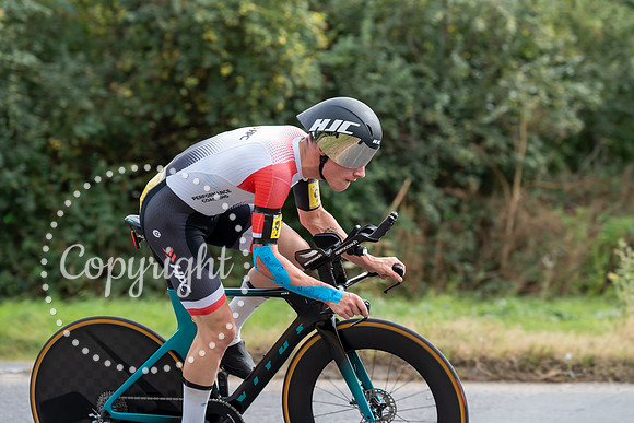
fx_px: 2078
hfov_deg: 17.3
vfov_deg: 11.6
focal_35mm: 118
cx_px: 317
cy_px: 212
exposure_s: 1/1000
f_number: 4
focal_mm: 118
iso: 500
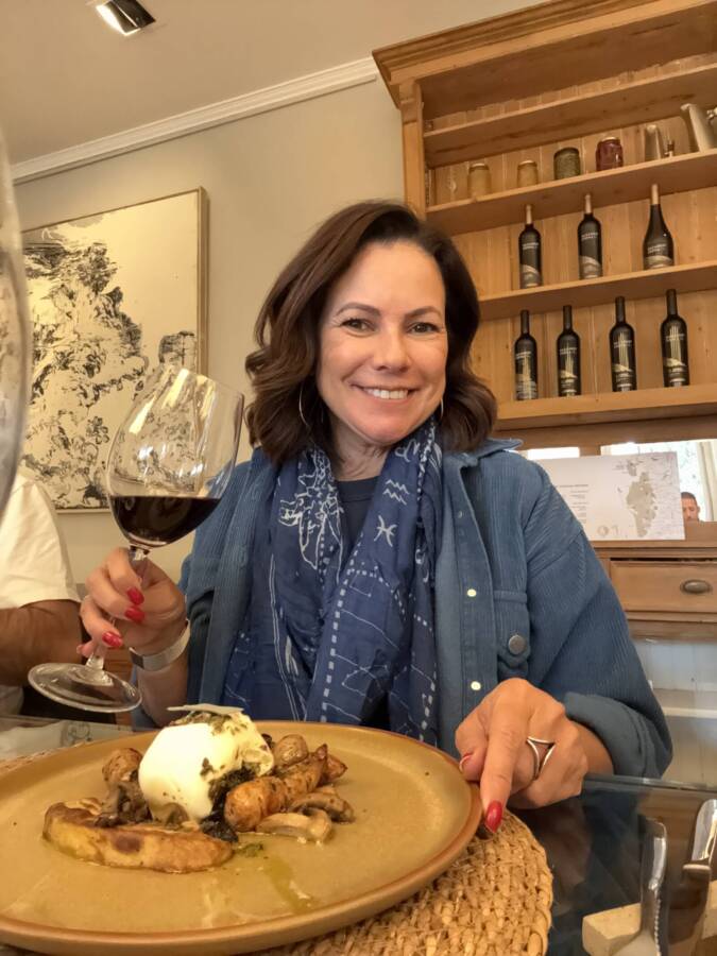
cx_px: 358
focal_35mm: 23
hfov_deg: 58.9
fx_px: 635
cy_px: 478
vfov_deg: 73.9
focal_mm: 2.69
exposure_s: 1/25
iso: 640
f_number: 1.9
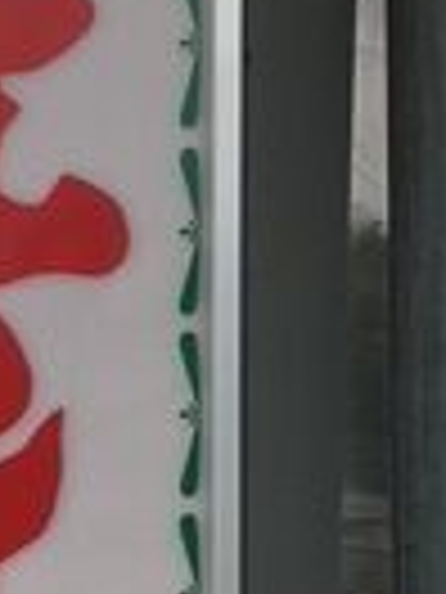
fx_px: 2422
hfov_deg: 10.4
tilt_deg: -4.5
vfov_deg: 13.4
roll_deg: -0.5
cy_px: 796
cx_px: -14
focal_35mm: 141
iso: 25
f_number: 2.2
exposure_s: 1/845
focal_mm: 4.15
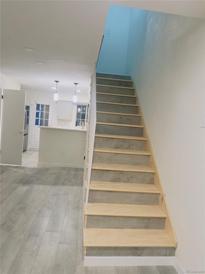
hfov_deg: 56.8
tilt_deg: -2.8
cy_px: 137
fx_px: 190
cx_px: 102
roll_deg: -8.0
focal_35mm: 24
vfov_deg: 71.6
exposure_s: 1/60
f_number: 1.78
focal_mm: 6.86
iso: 250
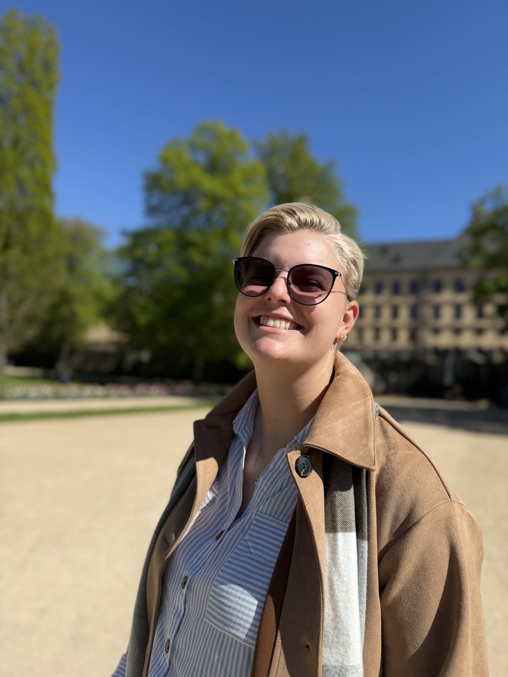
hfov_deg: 56.8
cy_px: 338
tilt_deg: +4.4
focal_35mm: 24
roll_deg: -1.6
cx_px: 254
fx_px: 470
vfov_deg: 71.6
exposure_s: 1/4975
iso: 80
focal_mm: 6.76
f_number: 1.78
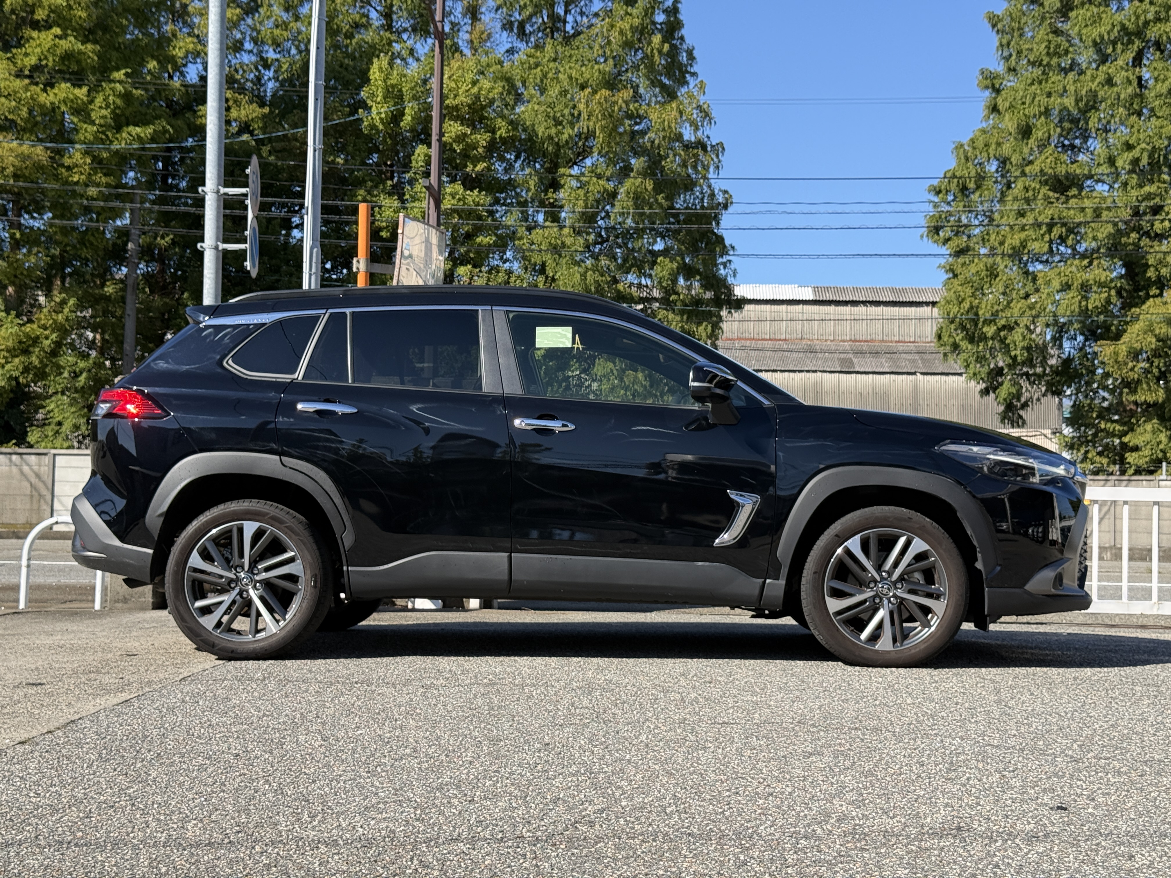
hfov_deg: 39.7
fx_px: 1624
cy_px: 439
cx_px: 586
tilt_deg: +1.9
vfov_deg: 30.3
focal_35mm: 48
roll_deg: -1.0
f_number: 1.78
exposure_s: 1/2494
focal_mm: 6.76
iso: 64
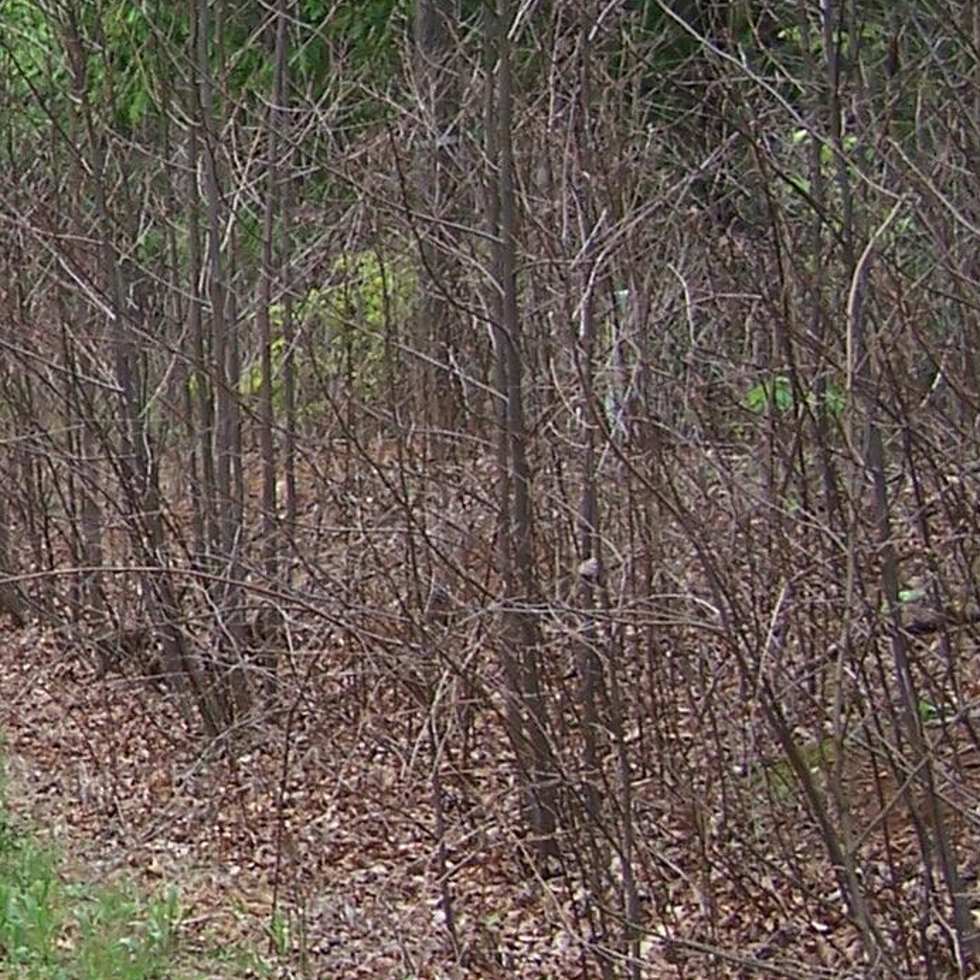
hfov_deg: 12.9
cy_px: 329
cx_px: -647
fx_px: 4004
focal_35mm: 125
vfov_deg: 13.9
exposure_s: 1/350
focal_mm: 6.3
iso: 80
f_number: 2.8
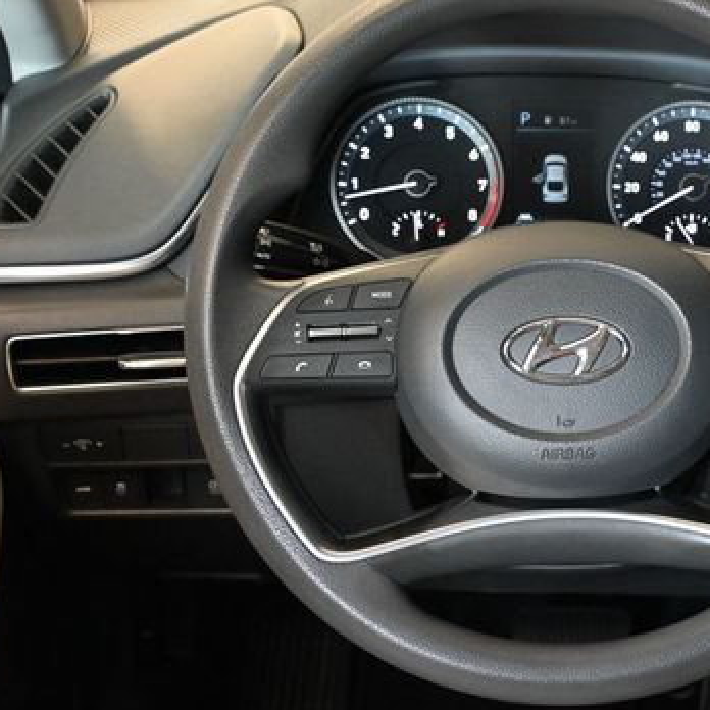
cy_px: 334
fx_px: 1494
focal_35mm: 64
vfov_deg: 26.7
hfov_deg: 26.3
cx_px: 563
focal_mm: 27.5
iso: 4000
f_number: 4.5
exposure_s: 1/60
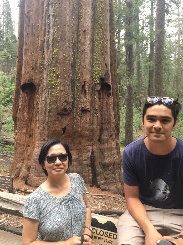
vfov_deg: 61.7
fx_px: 204
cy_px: 122
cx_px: 92
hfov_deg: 48.2
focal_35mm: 29
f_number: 2.2
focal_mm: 4.15
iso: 40
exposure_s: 1/120
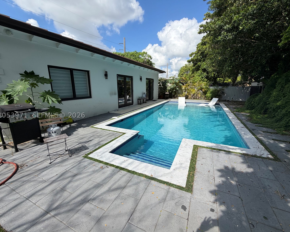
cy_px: 115
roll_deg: +0.3
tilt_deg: -13.5
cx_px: 146
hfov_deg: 96.8
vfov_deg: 84.0
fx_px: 129
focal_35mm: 15
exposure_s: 1/770
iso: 25
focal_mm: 2.22
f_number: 2.2
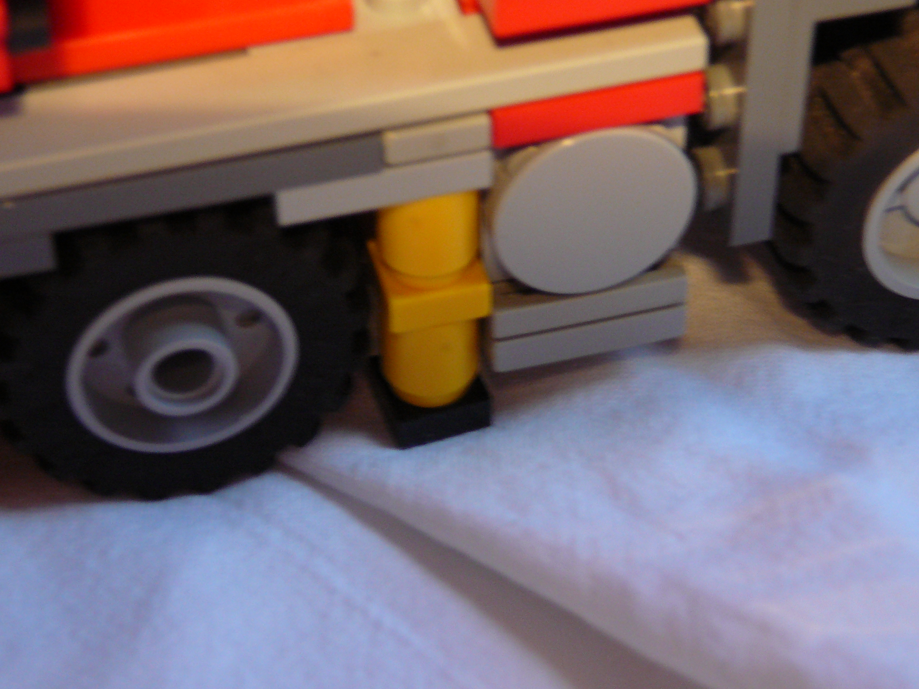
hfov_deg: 22.5
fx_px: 2310
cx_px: 460
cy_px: 344
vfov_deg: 17.0
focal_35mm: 87
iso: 200
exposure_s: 1/8
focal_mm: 13
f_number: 3.8
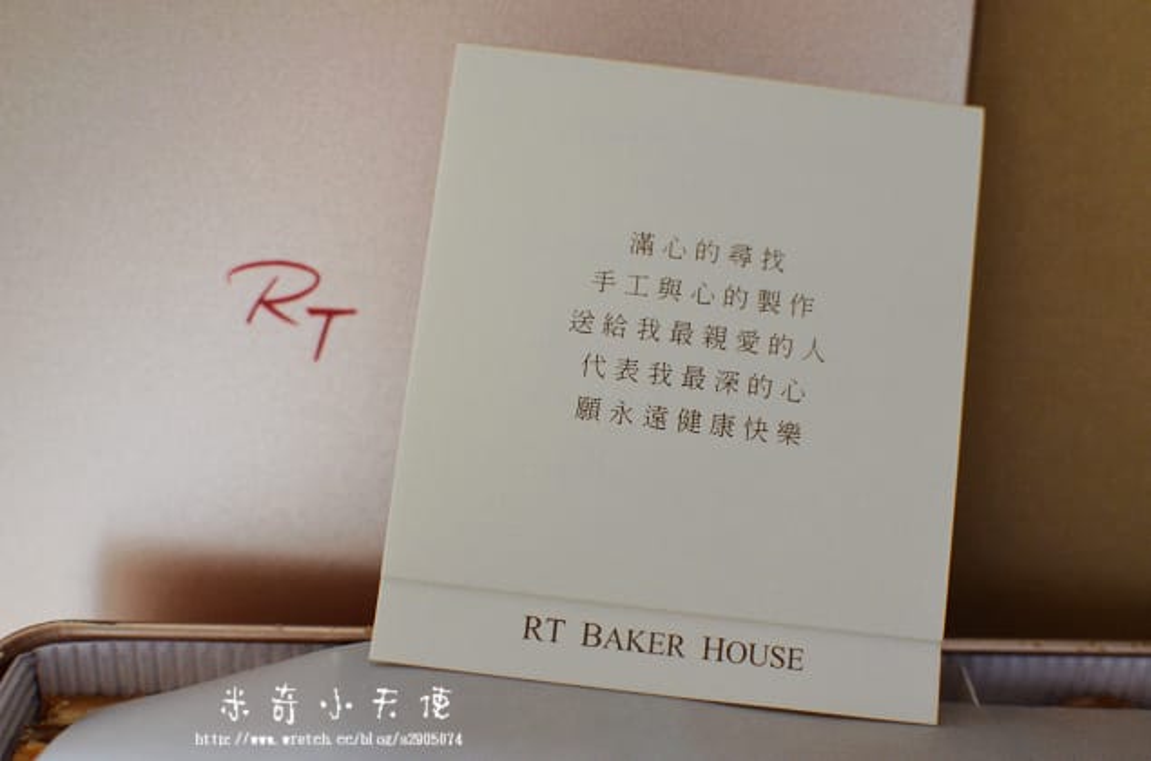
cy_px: 380
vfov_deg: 25.6
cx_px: 576
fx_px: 1674
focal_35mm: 52
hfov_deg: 37.9
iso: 1250
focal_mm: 35
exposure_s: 1/50
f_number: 3.2
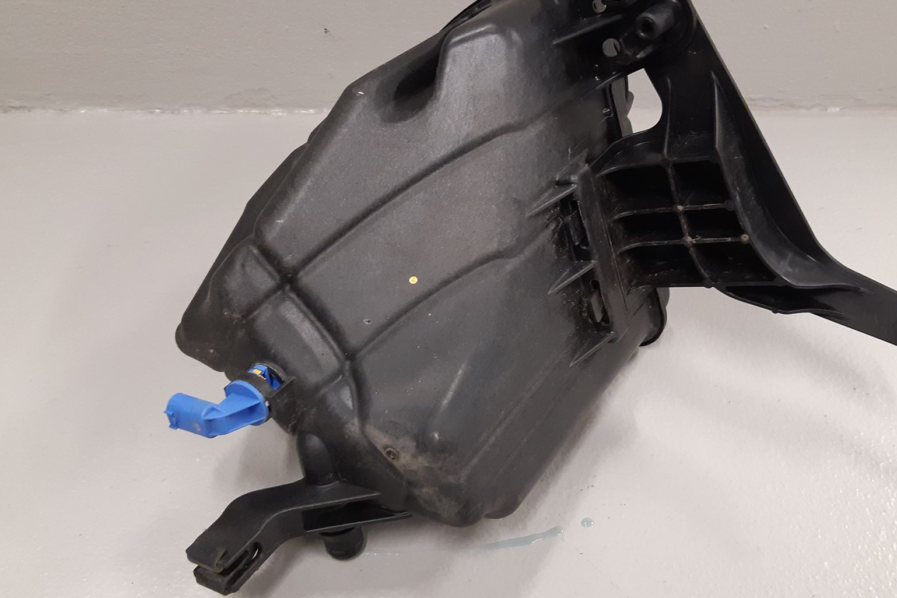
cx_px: 460
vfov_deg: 36.9
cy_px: 291
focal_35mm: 36
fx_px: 897
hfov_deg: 53.1
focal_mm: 3.93
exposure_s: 1/50
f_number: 1.7
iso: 200
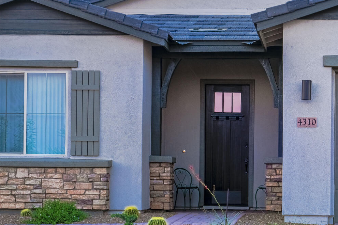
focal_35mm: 112
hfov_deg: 17.8
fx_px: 1052
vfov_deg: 12.2
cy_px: 121
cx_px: 346
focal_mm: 37
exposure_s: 1/500
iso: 200
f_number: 8
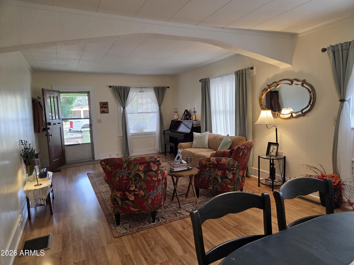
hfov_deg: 73.9
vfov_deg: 58.9
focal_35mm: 23
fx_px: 235
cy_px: 132
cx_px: 177
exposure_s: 1/120
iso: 160
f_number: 1.8
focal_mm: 5.4
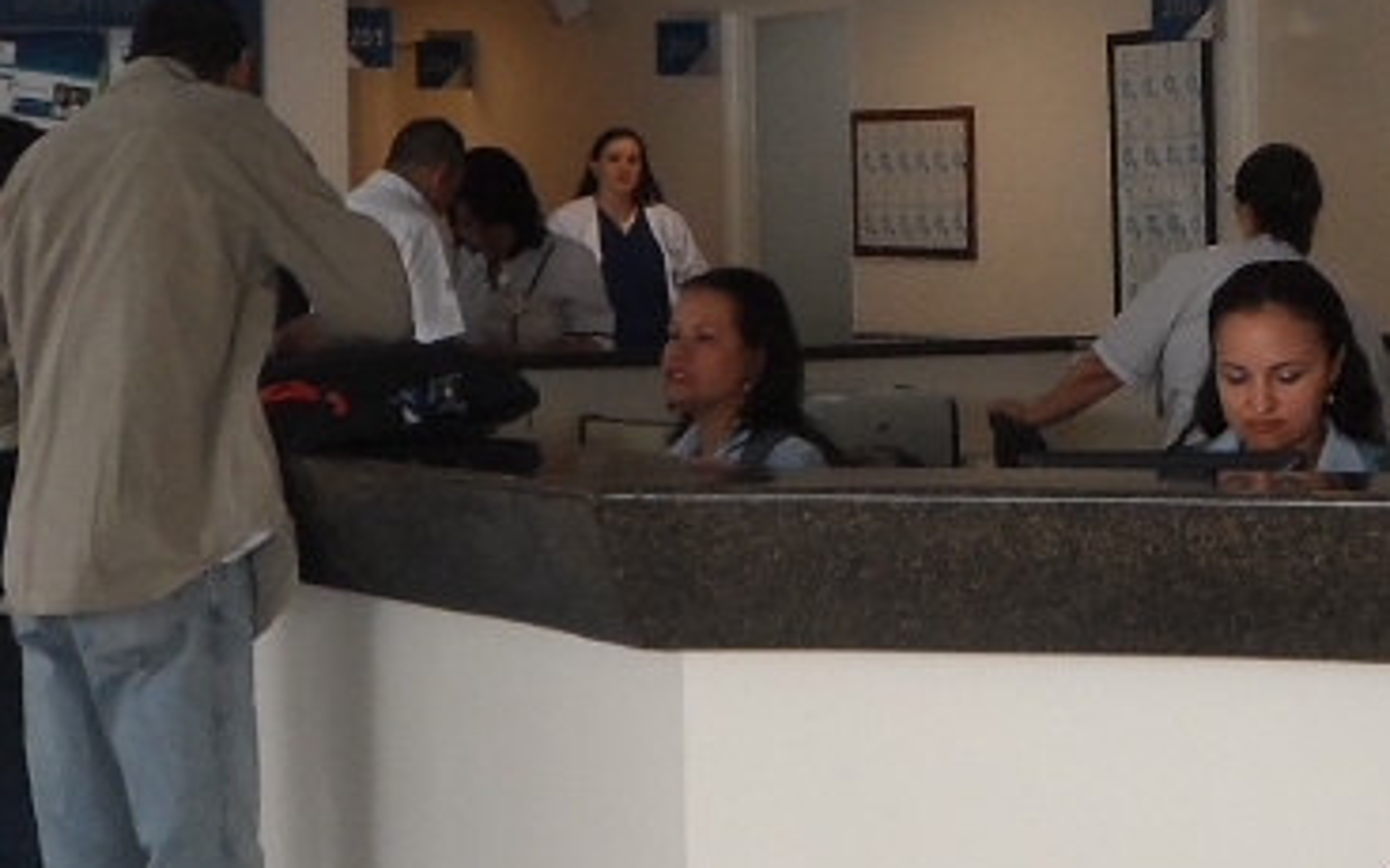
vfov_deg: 10.1
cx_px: 1076
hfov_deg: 16.1
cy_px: 253
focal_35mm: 129
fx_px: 4887
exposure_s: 1/60
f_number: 3.1
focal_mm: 4.9
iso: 80
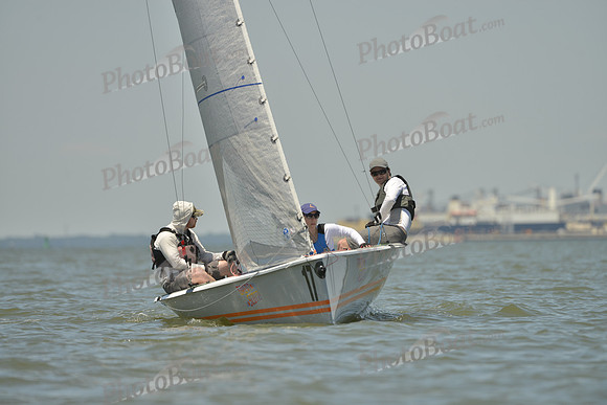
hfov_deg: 5.2
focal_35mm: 400
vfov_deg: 3.4
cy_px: 202
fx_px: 6746
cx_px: 304
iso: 200
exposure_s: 1/1250
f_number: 5.6
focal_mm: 400
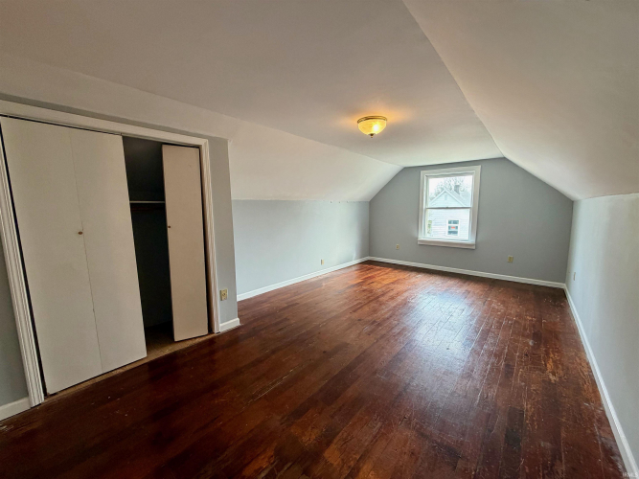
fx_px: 258
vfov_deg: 85.7
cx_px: 320
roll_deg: +0.9
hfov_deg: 102.1
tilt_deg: -7.7
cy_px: 240
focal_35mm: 14
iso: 250
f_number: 2.2
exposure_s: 1/60
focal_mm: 2.22
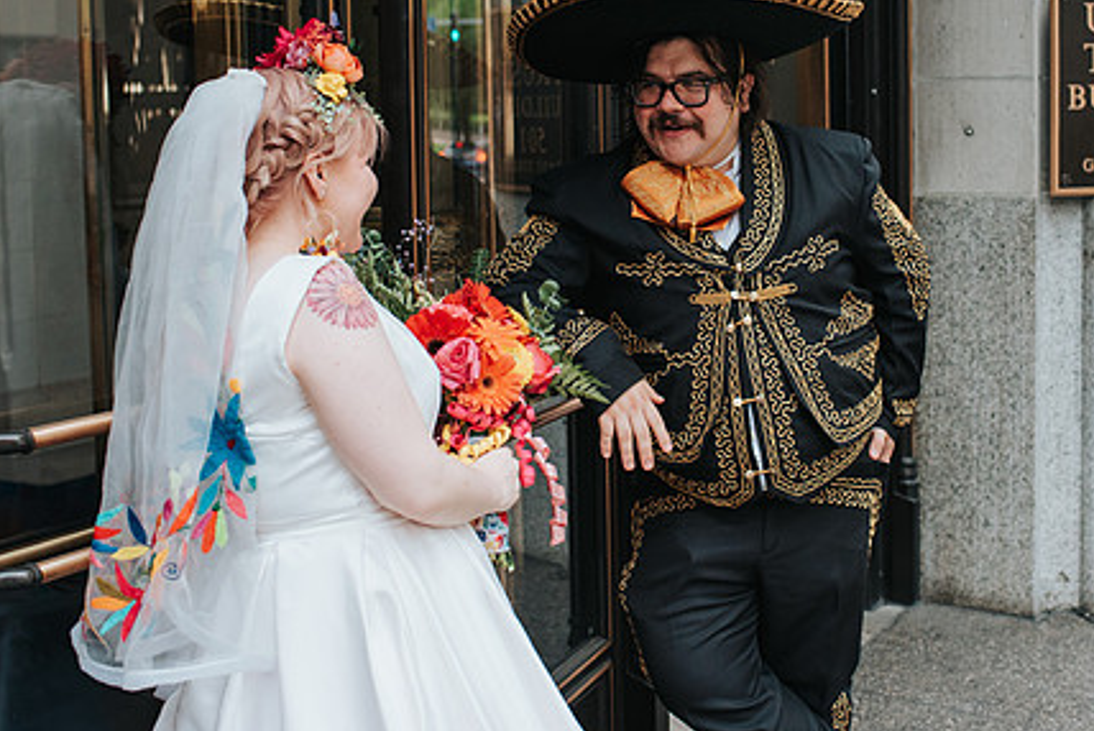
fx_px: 1581
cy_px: 231
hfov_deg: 38.0
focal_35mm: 52
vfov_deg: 25.9
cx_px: 665
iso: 1000
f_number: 3.5
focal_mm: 35
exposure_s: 1/1250
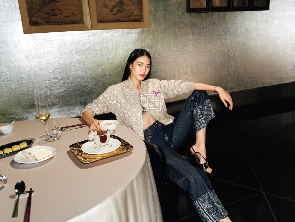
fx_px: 264
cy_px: 111
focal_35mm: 31
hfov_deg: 58.4
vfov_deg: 45.4
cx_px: 148
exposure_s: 1/60
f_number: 5.6
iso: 640
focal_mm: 38.9
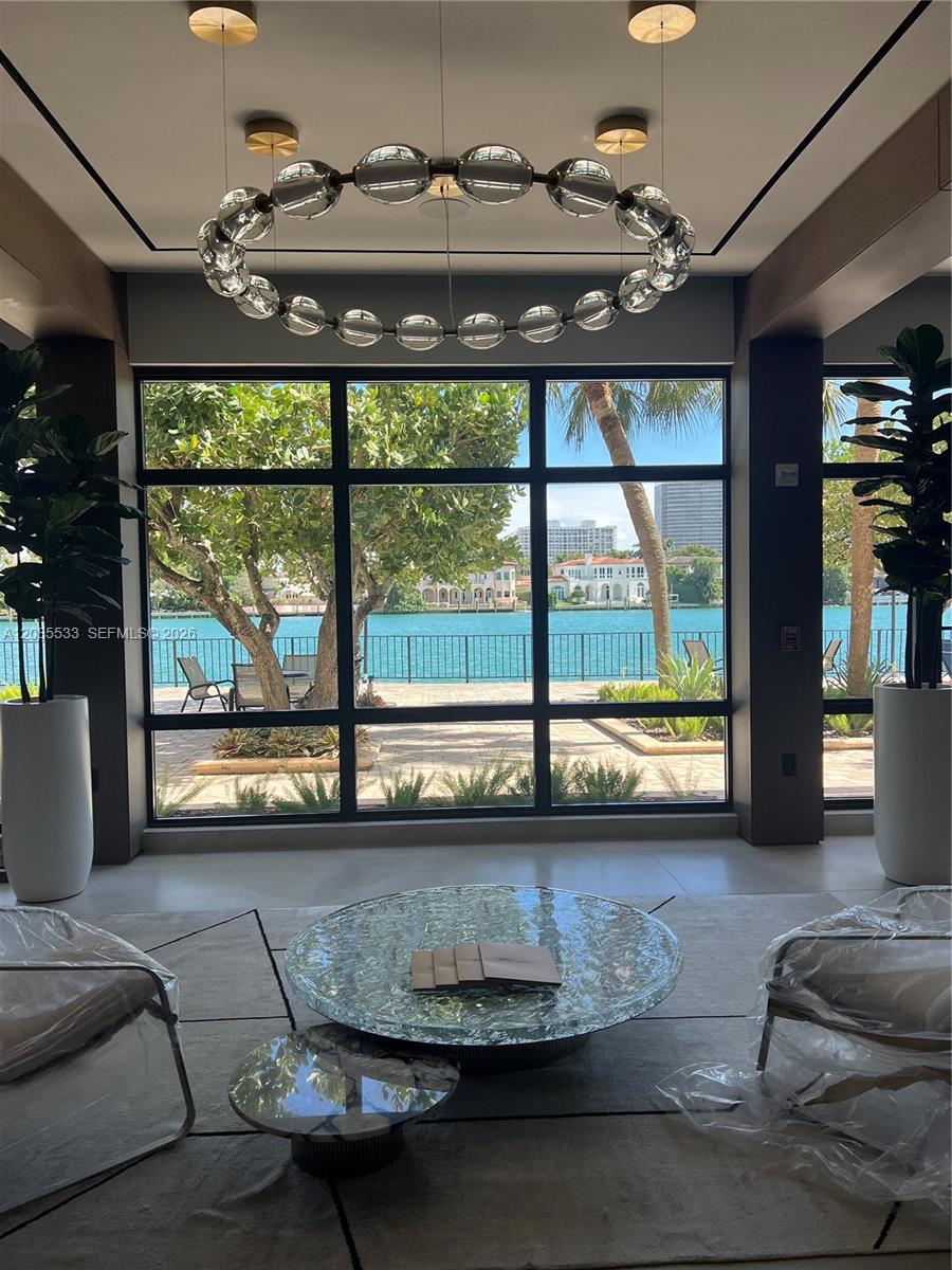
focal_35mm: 26
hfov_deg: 53.1
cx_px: 476
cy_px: 635
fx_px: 953
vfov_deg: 67.3
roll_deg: +1.2
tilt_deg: +0.2
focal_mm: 5.7
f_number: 1.5
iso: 50
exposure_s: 1/366
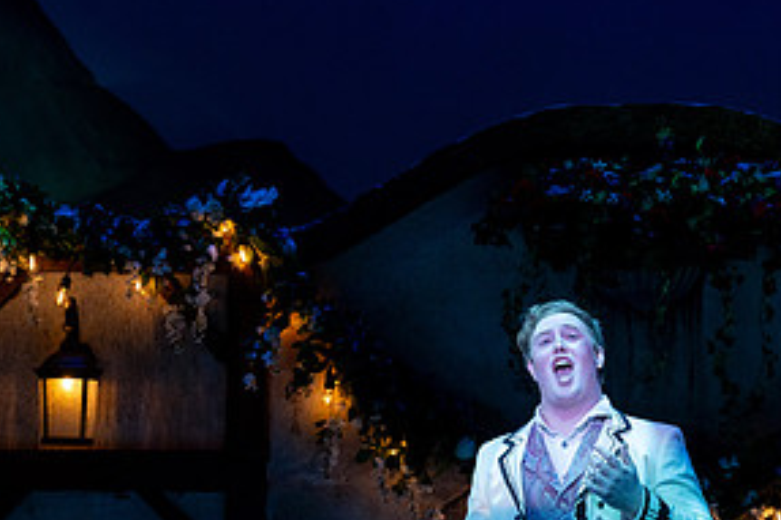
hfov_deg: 8.1
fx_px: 5485
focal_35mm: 253
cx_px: 288
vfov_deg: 5.4
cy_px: 489
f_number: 5
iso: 1000
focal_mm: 125
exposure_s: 1/160
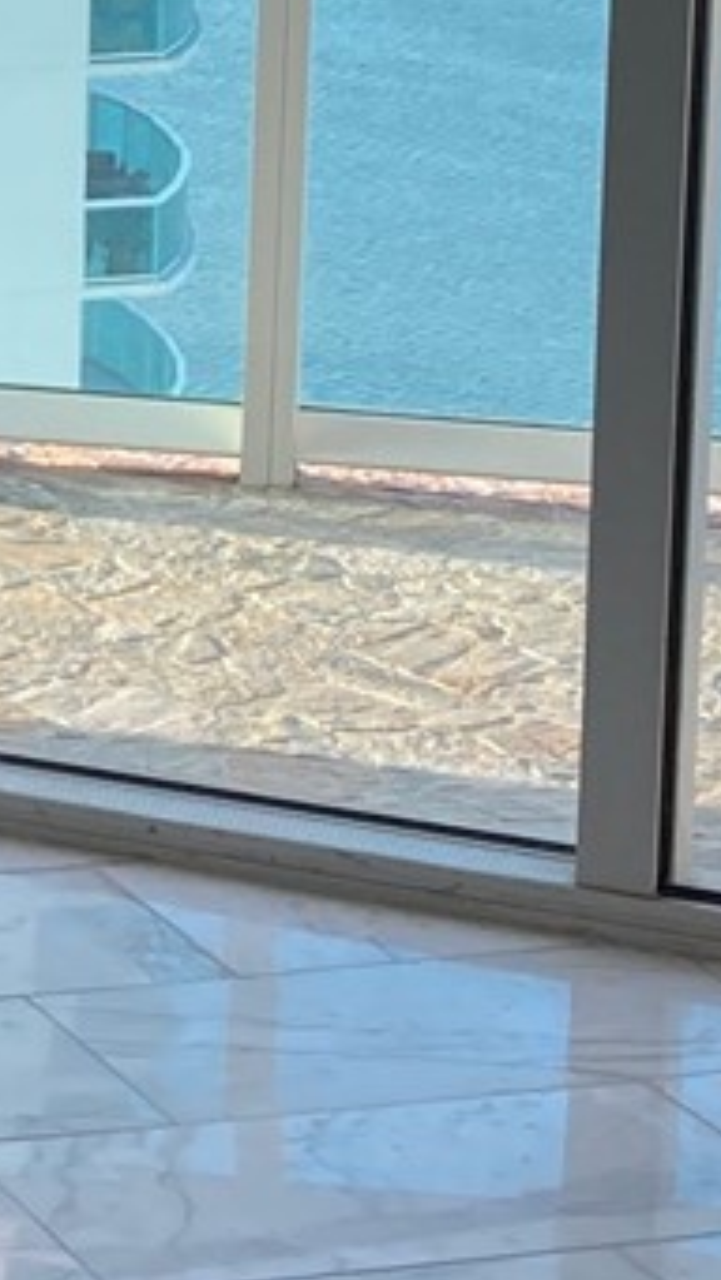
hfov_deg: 8.0
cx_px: -811
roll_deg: -0.4
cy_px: 146
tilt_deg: -8.9
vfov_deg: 14.9
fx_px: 4857
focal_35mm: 143
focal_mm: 3.99
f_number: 1.8
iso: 20
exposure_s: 1/121
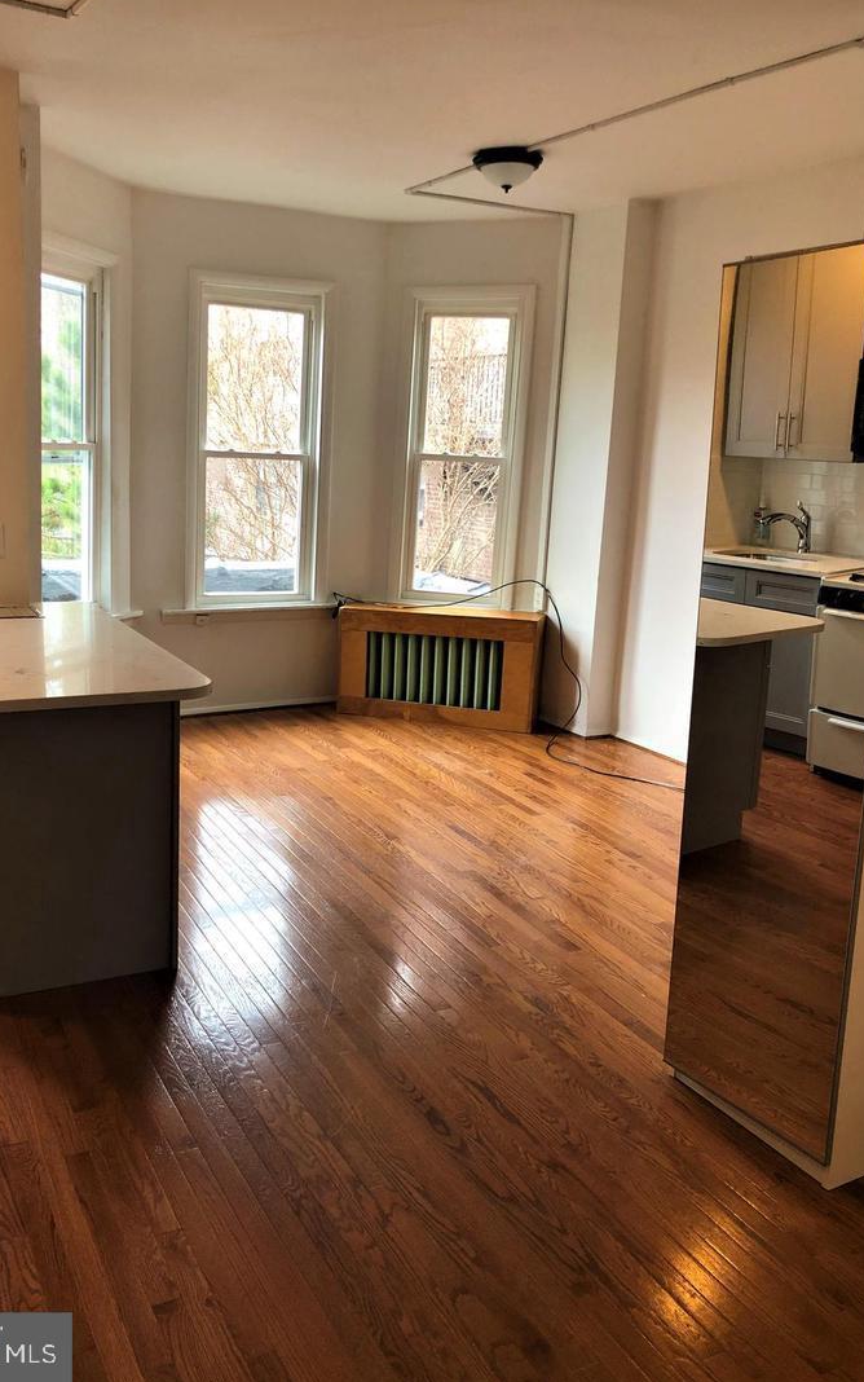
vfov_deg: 62.9
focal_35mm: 30
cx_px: 369
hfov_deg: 41.8
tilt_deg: -11.4
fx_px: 1130
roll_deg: -2.9
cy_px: 688
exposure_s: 1/30
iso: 32
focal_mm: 4
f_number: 1.8
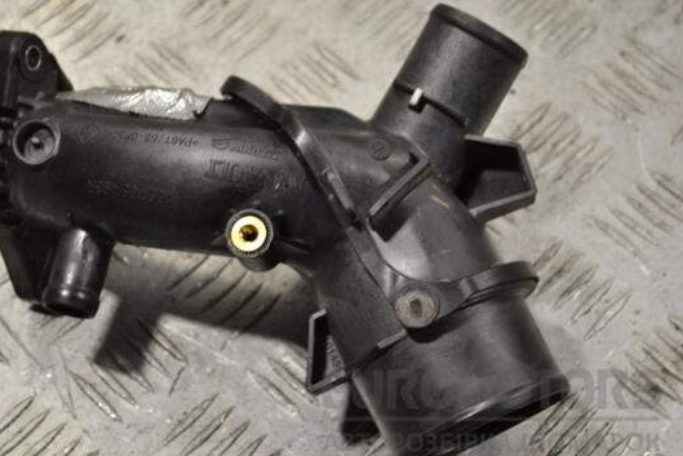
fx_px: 1613
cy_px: 217
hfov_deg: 23.9
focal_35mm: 85
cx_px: 298
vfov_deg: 16.1
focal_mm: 50
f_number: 5.6
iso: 400
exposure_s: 1/80
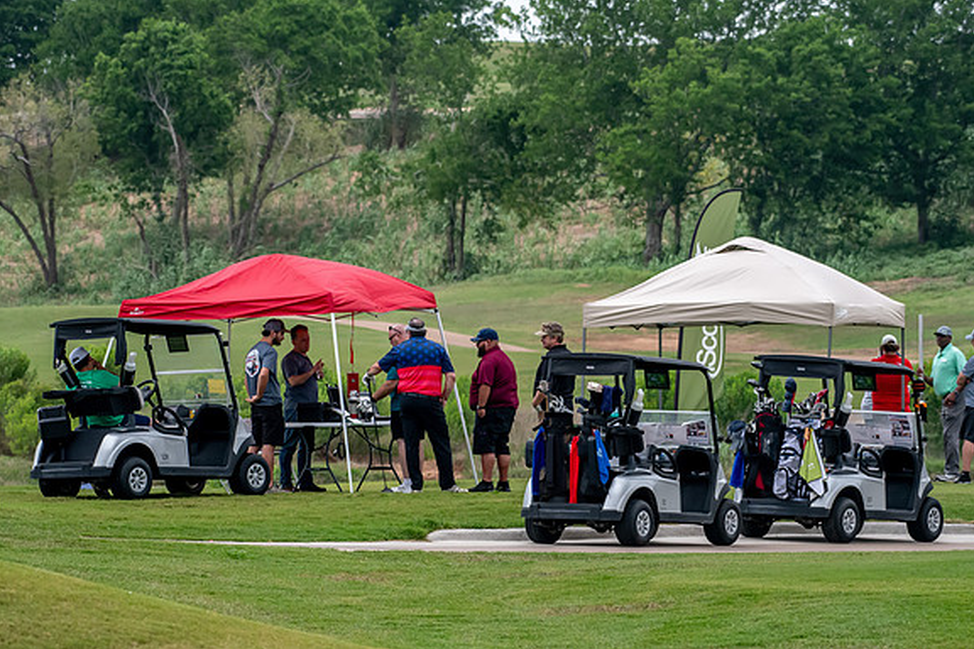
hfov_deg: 6.8
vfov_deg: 4.6
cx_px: 487
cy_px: 324
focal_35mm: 302
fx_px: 8170
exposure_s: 1/2000
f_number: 5.6
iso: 1400
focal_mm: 200
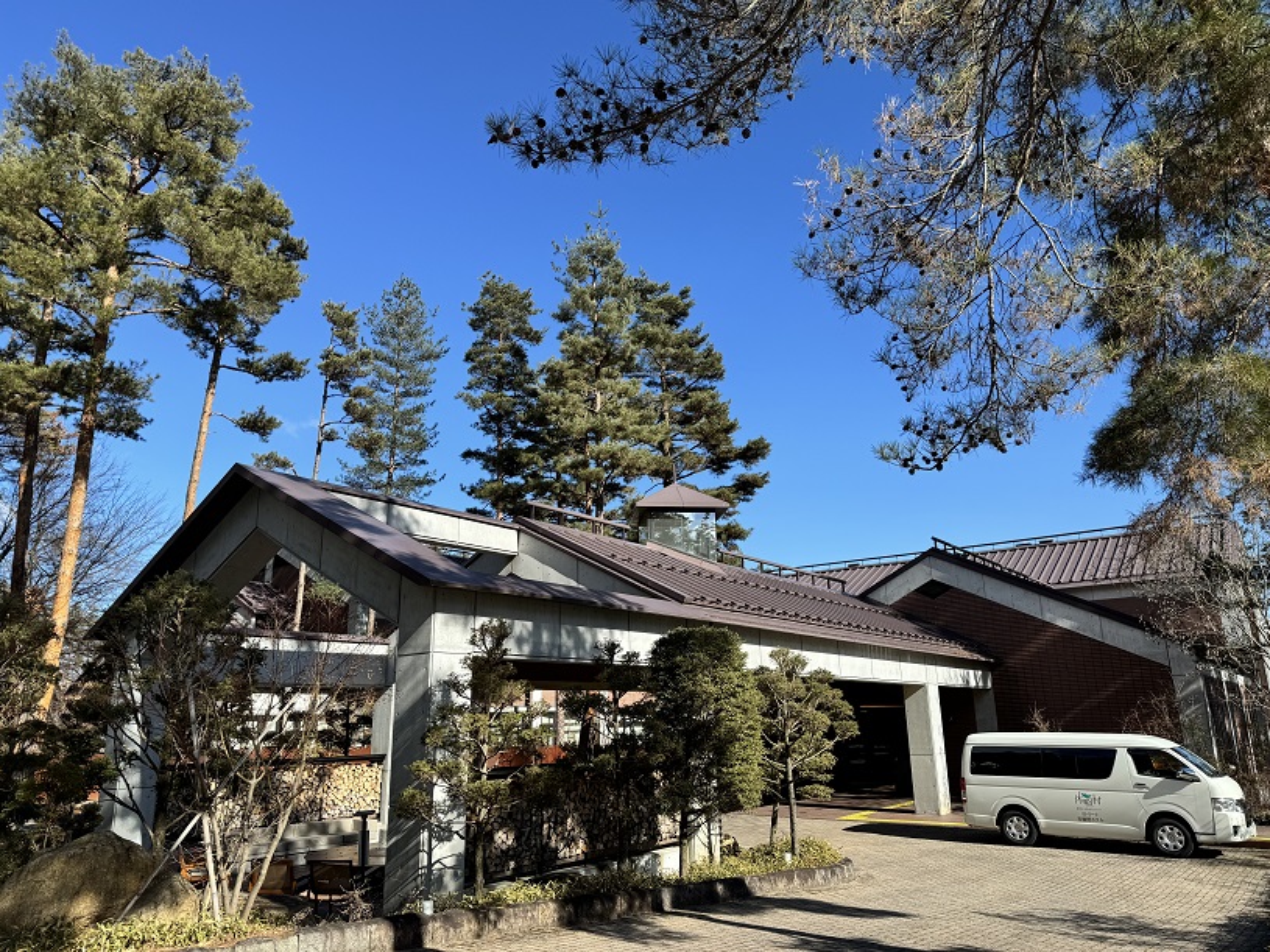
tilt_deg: +14.7
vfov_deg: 56.8
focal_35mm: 24
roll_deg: +0.9
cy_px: 476
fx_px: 880
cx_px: 635
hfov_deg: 71.6
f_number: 1.78
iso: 80
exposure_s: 1/3247
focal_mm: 6.76
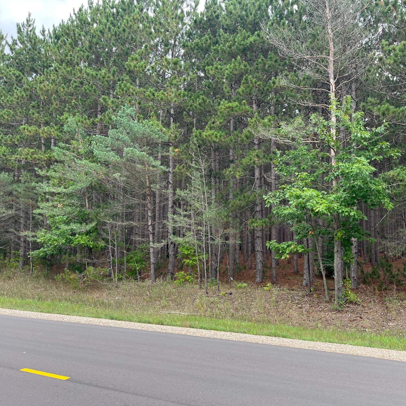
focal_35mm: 31
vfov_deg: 52.5
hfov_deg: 52.3
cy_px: 204
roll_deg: -0.6
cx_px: 235
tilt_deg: +6.8
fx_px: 411
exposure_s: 1/223
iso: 50
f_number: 1.6
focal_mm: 5.1
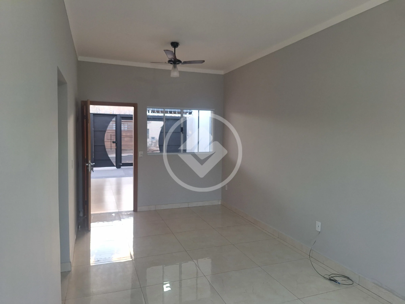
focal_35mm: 23
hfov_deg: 73.9
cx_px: 202
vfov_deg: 58.9
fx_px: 269
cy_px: 152
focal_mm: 5.54
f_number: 1.8
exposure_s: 1/60
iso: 64
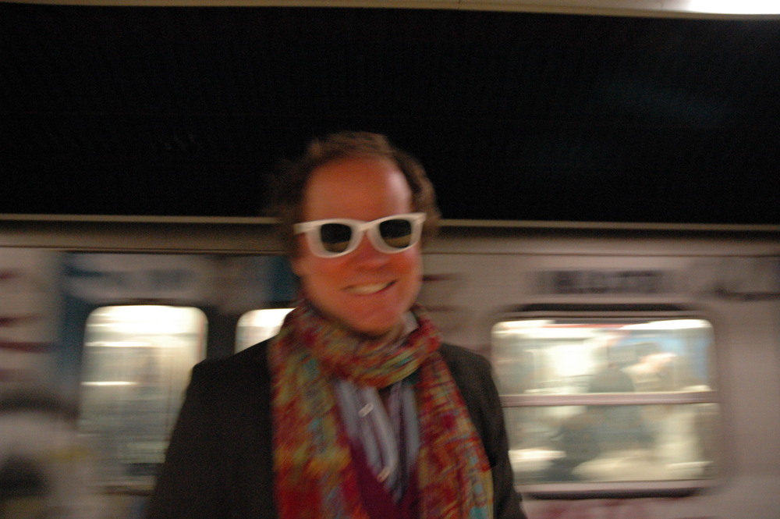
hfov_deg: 67.4
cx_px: 390
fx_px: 585
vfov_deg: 47.9
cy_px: 260
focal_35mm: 27
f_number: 3.5
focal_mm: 18
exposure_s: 1/13
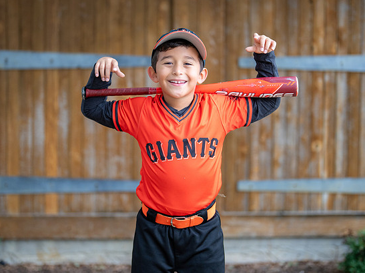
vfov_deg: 20.7
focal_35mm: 71
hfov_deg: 27.4
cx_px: 176
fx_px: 748
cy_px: 113
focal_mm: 50
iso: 500
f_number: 1.2
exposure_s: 1/640
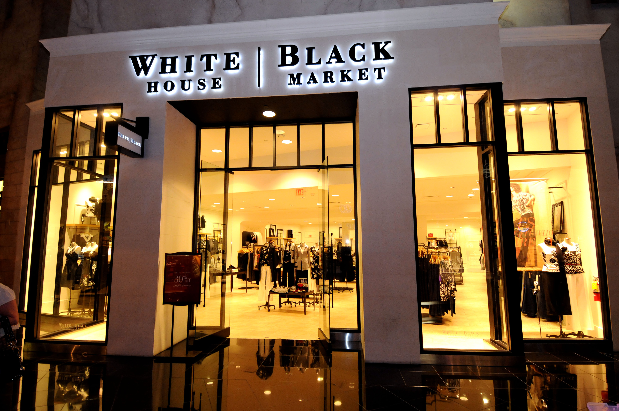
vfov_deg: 36.8
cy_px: 206
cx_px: 310
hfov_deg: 53.2
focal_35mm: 36
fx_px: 618
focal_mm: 24
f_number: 5.6
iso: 800
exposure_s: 1/30
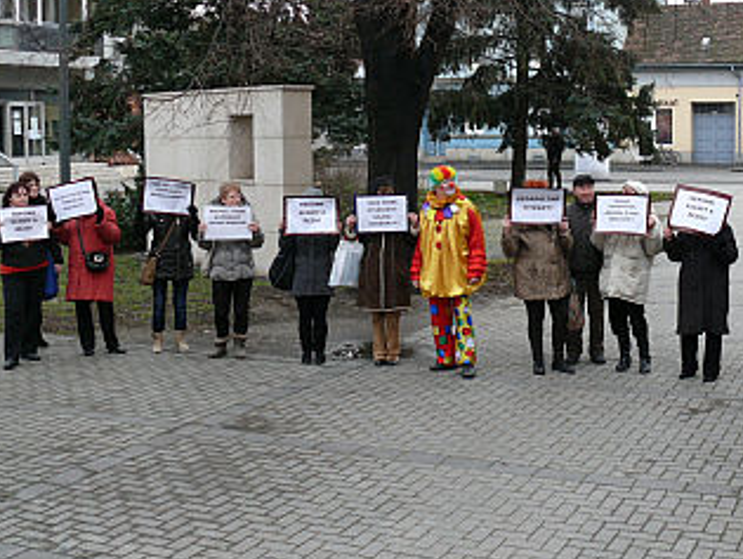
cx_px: 455
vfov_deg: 29.0
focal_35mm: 50
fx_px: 1074
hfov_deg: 38.0
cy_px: 193
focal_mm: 7.4
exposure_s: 1/80
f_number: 2.8
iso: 100
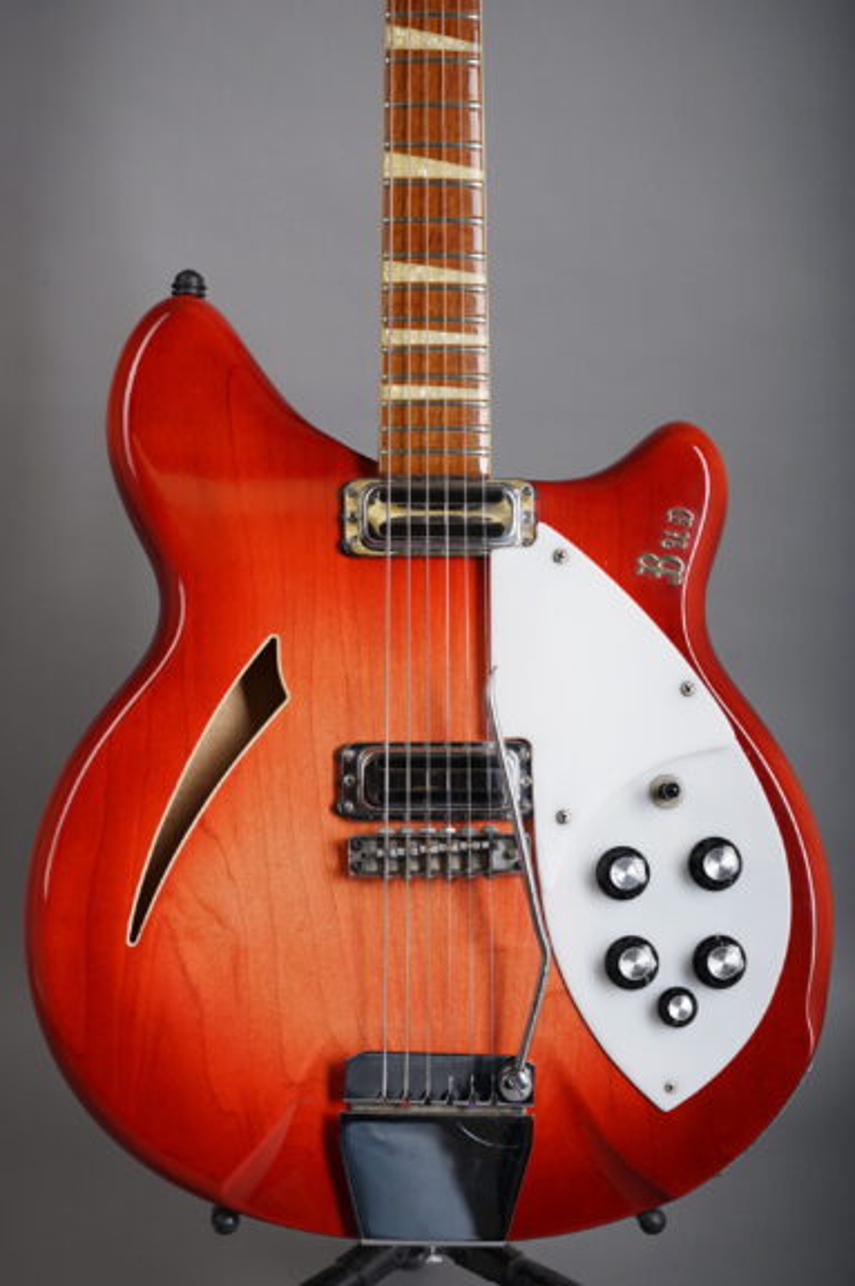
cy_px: 643
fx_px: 2462
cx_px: 428
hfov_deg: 19.7
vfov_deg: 29.3
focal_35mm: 69
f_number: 8
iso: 160
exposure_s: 1/160
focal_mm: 69
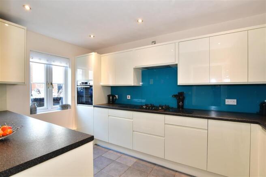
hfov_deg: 100.4
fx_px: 111
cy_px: 88
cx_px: 133
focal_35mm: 15
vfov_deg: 77.3
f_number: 8
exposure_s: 1/4
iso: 200
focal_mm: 10
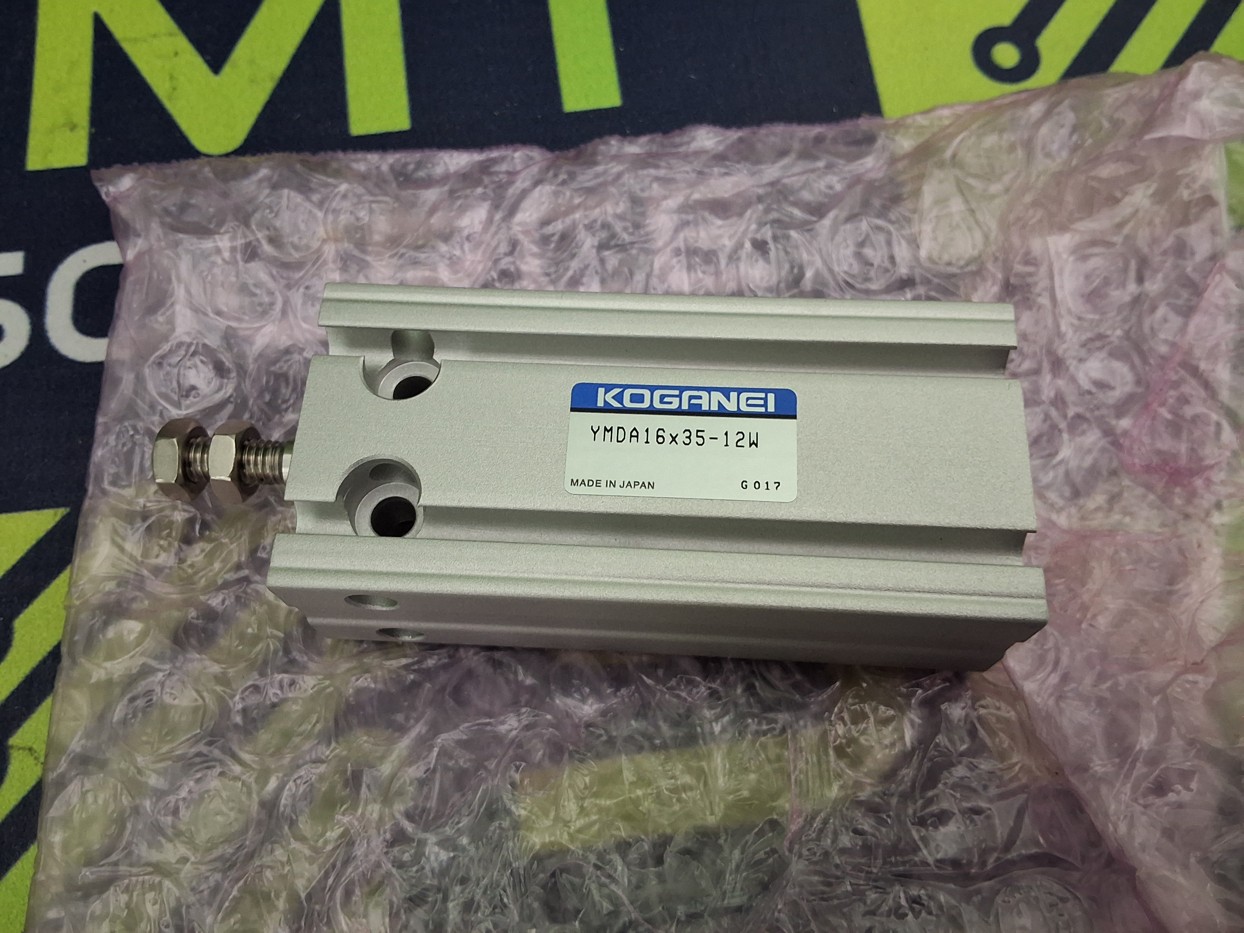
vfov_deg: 49.7
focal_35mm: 28
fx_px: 1006
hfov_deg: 63.4
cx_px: 622
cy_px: 466
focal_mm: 2.91
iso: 320
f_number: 1.9
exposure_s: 1/20
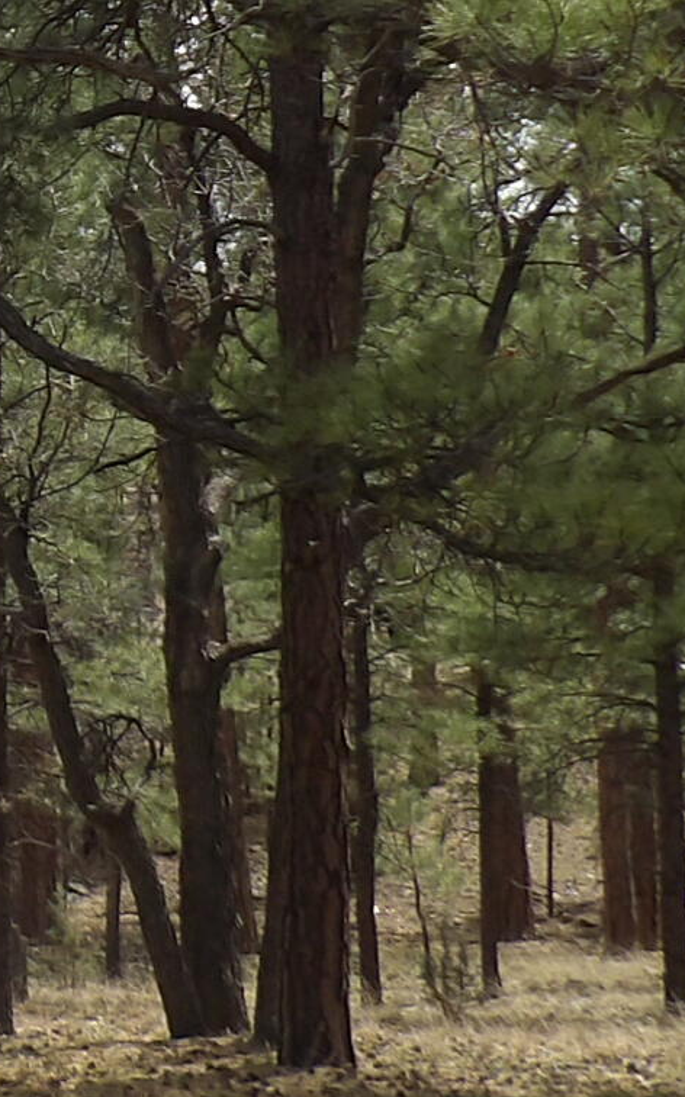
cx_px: -769
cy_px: 77
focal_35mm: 101
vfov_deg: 20.1
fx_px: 3019
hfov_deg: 11.4
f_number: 3.2
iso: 100
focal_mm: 4.3
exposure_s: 1/631
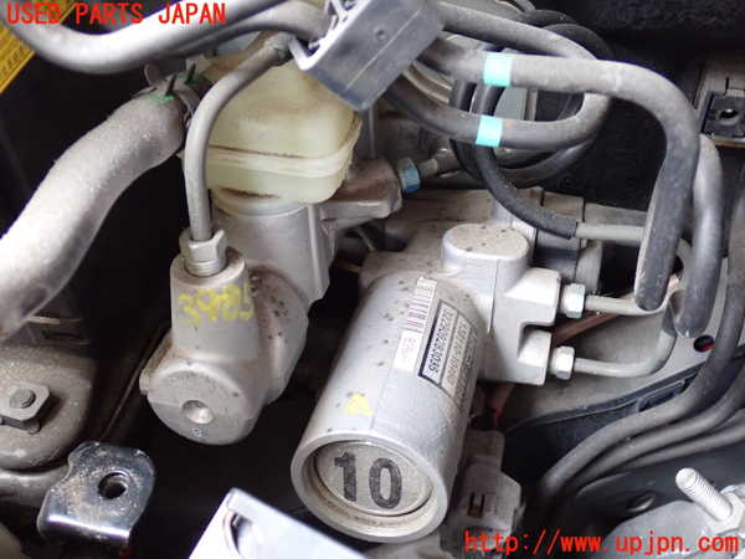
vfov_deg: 35.1
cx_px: 372
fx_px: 882
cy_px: 280
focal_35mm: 41
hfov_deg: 45.8
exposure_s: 1/25
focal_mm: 7.31
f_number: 2.8
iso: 800
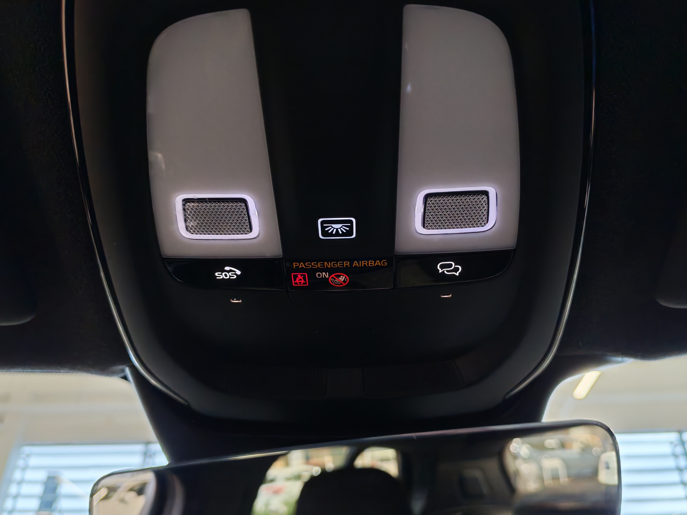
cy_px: 258
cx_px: 344
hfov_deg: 60.0
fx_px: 595
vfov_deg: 46.8
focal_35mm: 30
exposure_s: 1/100
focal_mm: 6.12
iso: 1250
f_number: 1.9
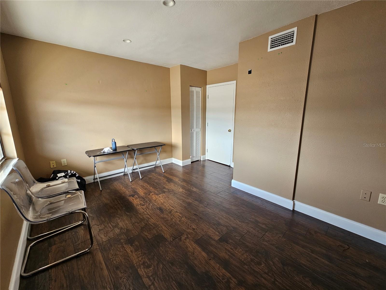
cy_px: 145
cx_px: 193
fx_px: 145
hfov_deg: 106.2
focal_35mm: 13
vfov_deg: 89.9
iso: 125
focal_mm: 2.2
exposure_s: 1/60
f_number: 2.2
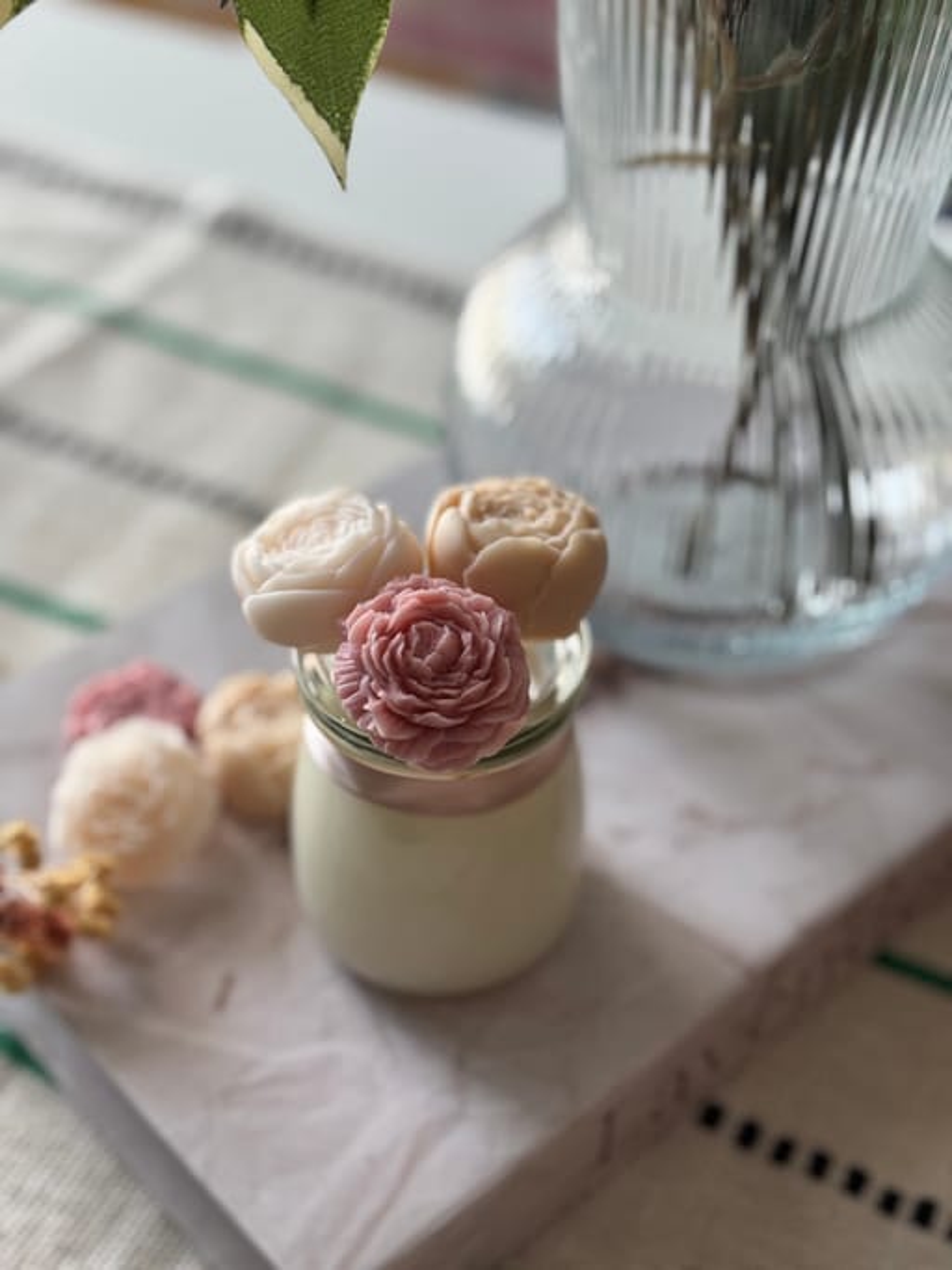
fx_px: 1907
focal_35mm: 52
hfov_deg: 28.0
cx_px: 476
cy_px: 635
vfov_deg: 36.8
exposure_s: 1/121
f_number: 1.6
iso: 32
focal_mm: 5.96
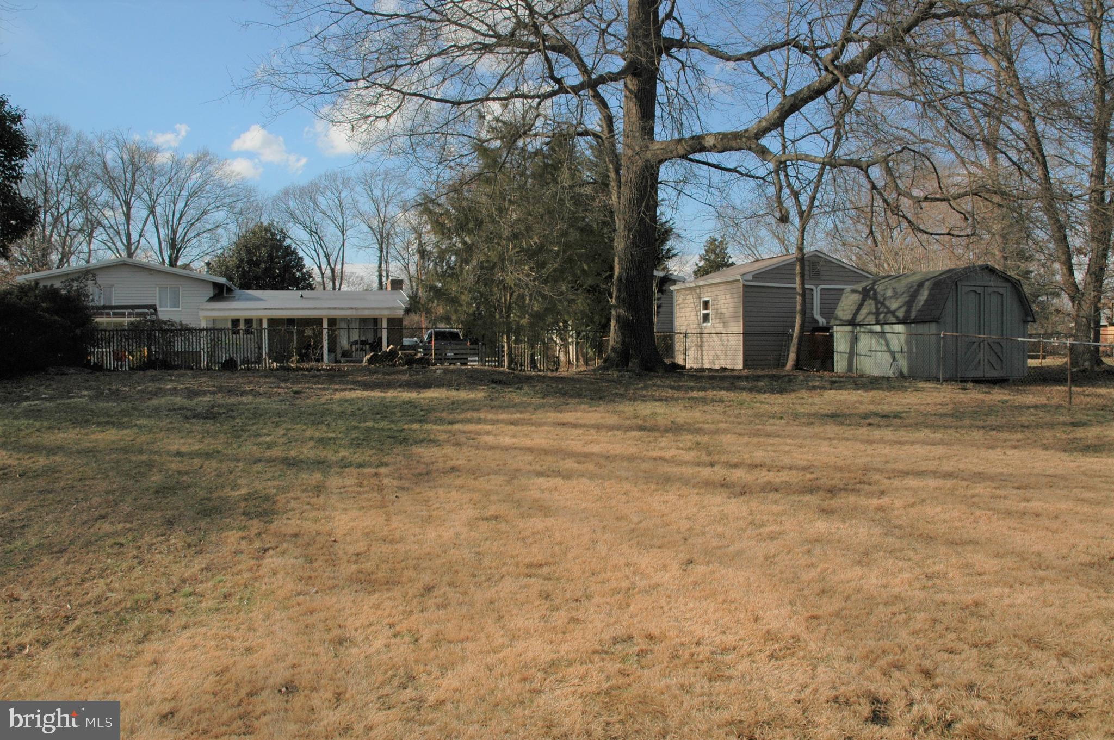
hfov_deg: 67.4
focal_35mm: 27
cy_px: 370
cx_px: 557
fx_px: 835
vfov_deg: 47.8
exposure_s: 1/320
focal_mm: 18
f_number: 9
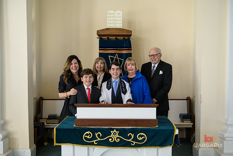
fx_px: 246
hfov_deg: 50.7
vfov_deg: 35.1
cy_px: 78
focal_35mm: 38
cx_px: 116
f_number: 3.2
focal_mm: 38
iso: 400
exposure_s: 1/125
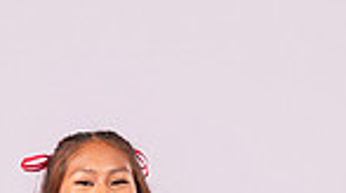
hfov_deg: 9.6
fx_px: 2060
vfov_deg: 5.2
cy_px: 513
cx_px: 118
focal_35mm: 225
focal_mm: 70
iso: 200
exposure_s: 1/200
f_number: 6.3
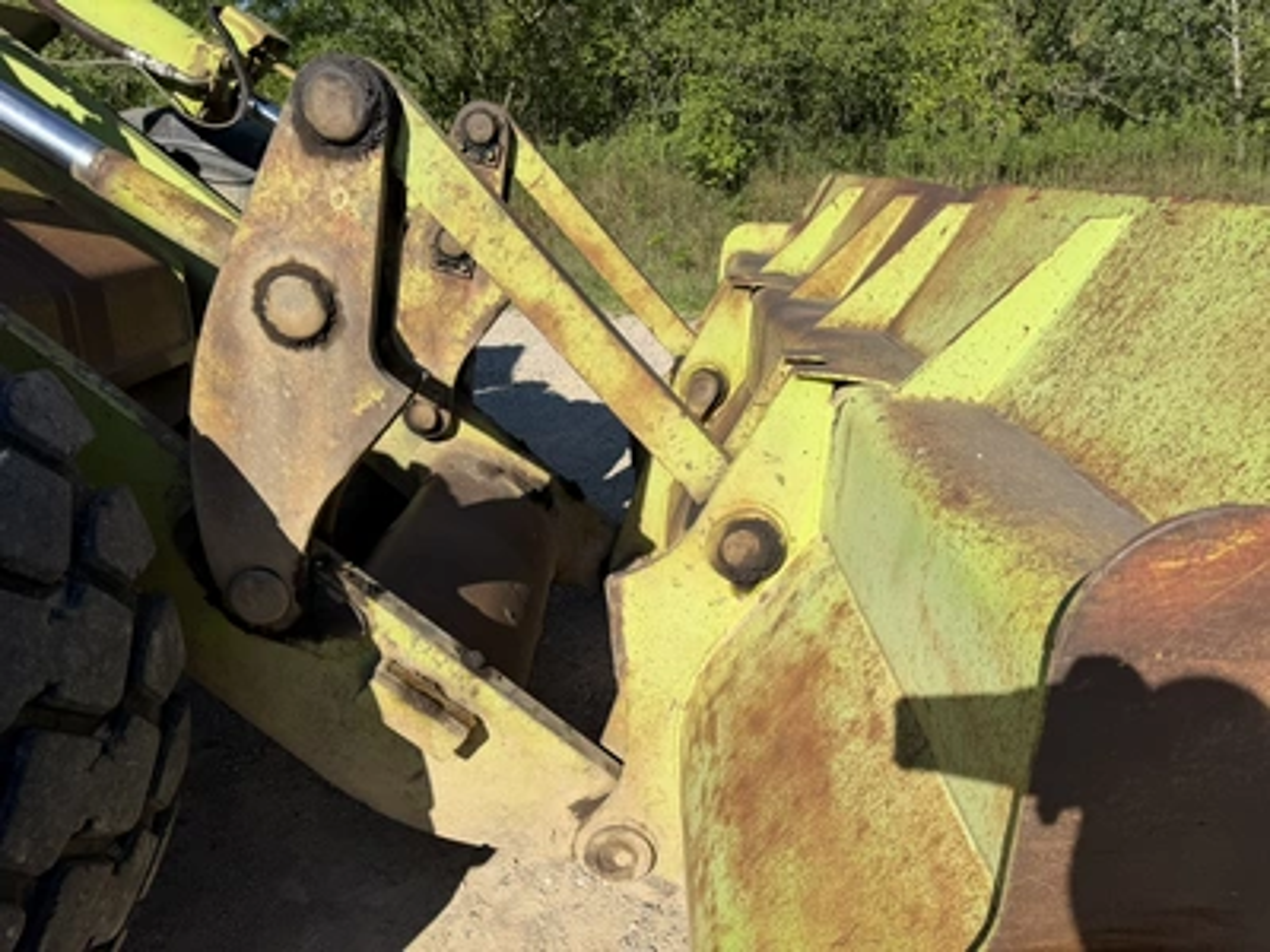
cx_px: 635
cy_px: 476
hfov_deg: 71.6
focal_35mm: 24
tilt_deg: -14.1
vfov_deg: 56.8
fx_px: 881
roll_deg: -2.5
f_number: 1.78
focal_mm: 6.76
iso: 80
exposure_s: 1/4405
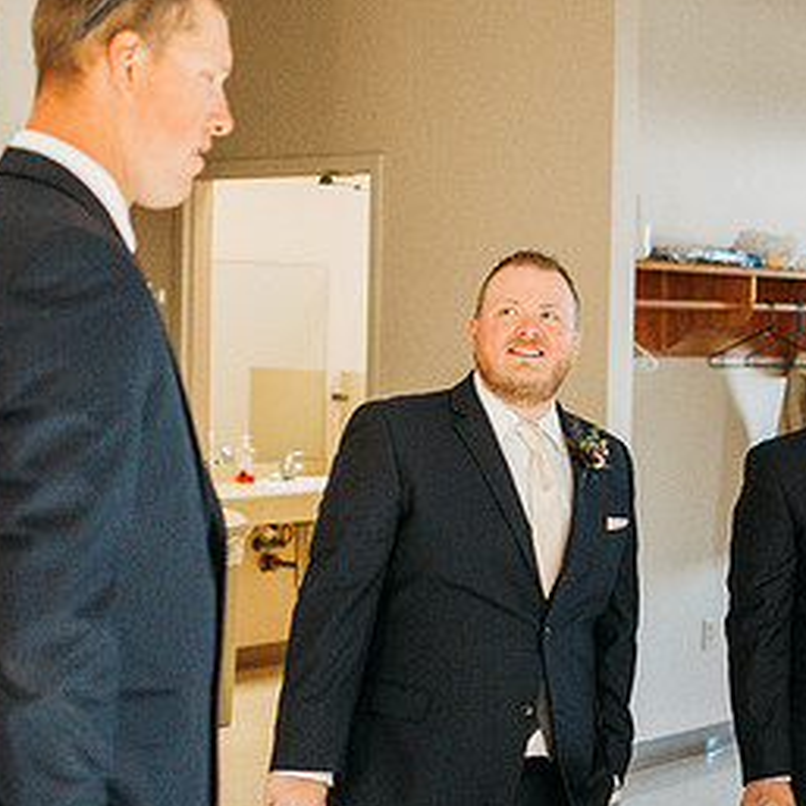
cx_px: 423
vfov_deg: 22.2
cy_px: 423
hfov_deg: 22.2
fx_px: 2055
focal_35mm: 78
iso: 1000
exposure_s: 1/1000
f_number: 1.8
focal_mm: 35
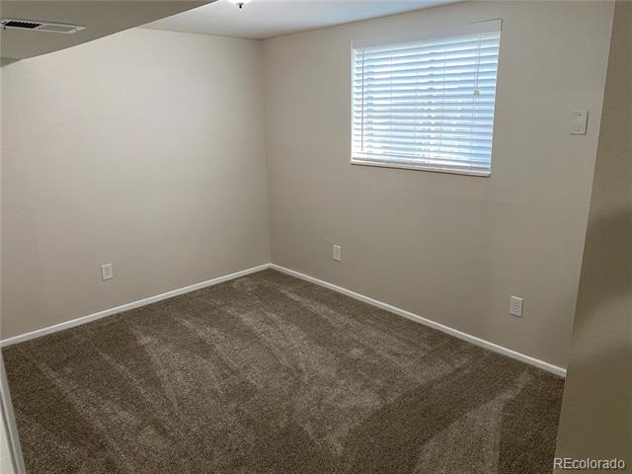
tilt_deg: -15.6
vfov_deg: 53.1
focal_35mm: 26
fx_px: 475
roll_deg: +0.3
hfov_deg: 67.3
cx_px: 316
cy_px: 237
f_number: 1.8
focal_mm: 4.25
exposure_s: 1/60
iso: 125
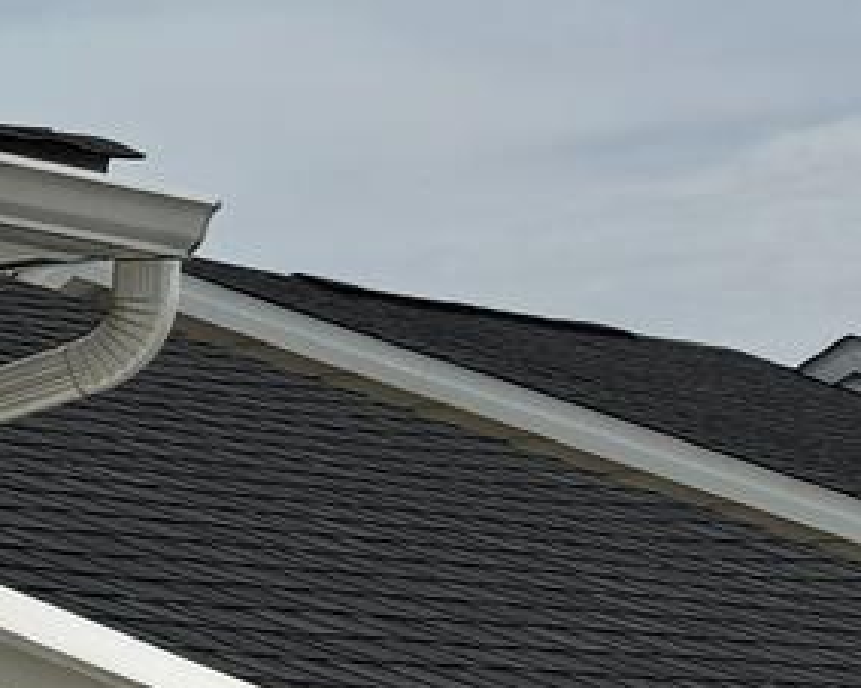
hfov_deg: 8.3
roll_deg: +0.4
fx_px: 4305
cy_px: 921
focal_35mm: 169
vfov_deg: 9.0
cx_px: -2237
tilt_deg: -0.6
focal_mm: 6.76
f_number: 1.78
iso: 80
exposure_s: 1/7937
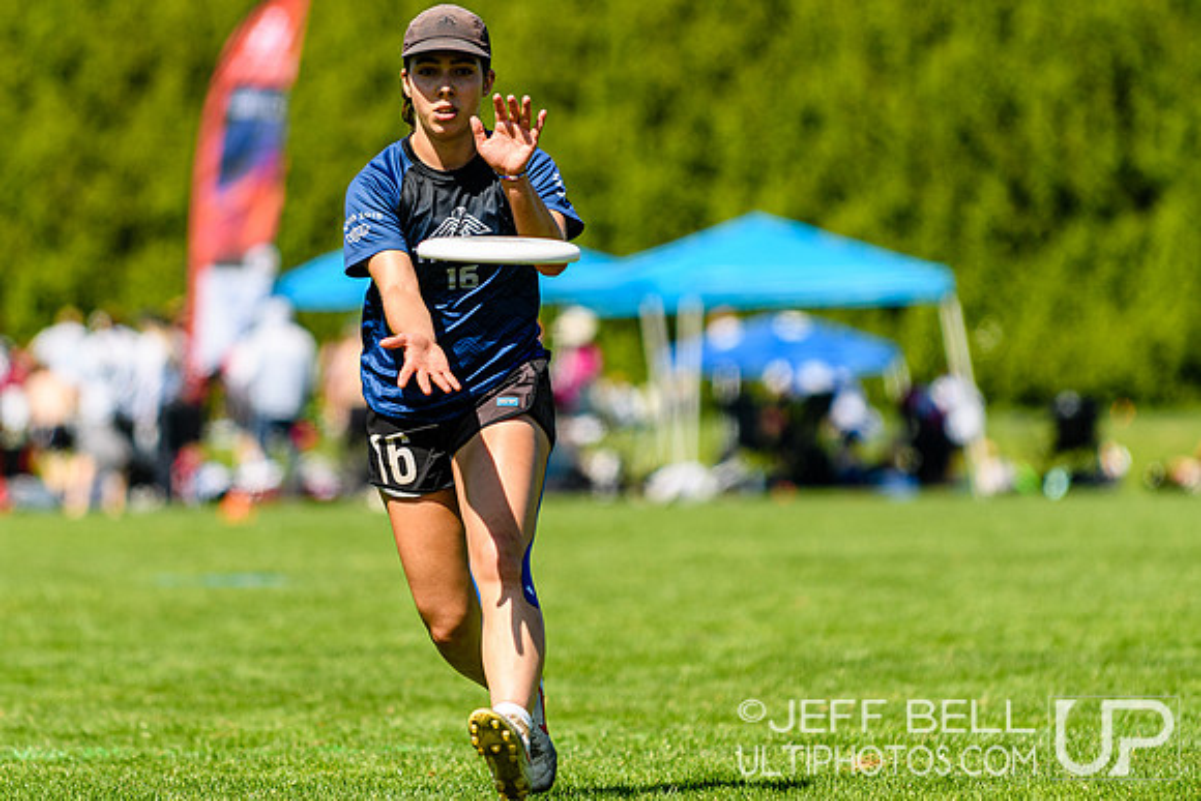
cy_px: 320
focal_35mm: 360
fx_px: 12024
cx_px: 512
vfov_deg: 3.8
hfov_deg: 5.7
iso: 100
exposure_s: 1/1250
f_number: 3.2
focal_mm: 200
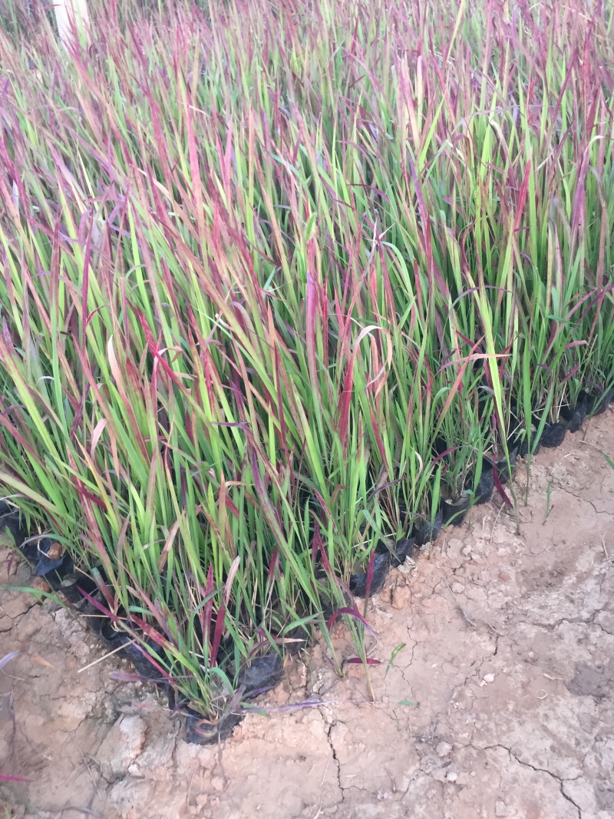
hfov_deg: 48.2
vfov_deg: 61.7
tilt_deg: -38.1
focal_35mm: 29
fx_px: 686
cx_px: 307
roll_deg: +5.1
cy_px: 410
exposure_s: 1/17
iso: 64
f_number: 2.2
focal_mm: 4.15
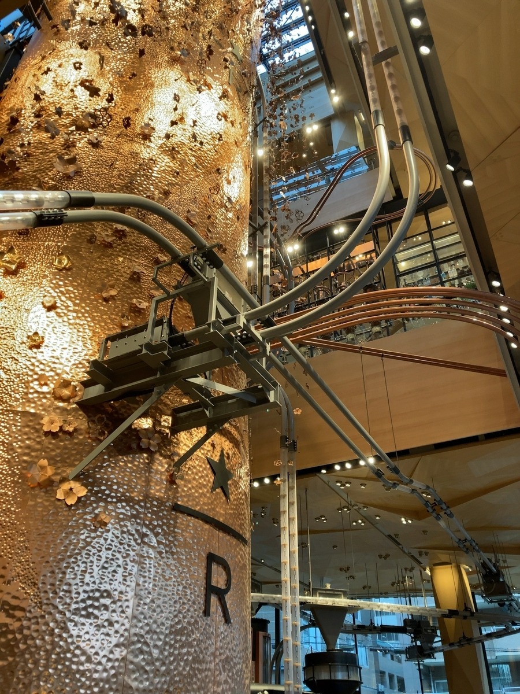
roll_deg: -0.7
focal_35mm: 28
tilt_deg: +36.6
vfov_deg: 63.4
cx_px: 260
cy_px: 347
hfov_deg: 49.7
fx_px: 561
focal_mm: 3.99
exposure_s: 1/50
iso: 80
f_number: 1.8
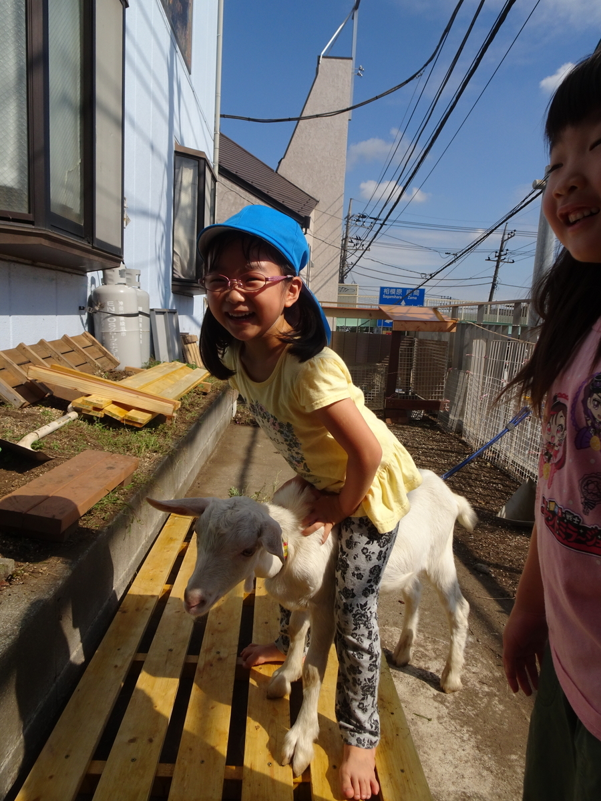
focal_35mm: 24
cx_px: 300
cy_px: 400
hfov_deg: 56.8
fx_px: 556
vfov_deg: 71.6
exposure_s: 1/1600
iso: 80
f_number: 3.5
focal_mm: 4.1
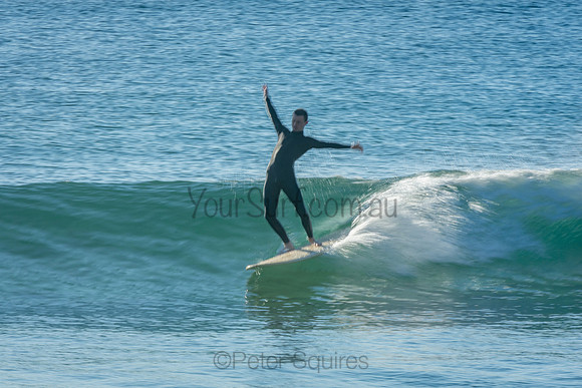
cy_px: 194
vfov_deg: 2.3
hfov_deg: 3.4
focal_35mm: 600
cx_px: 291
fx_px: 9702
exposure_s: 1/30
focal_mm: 400
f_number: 22
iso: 100
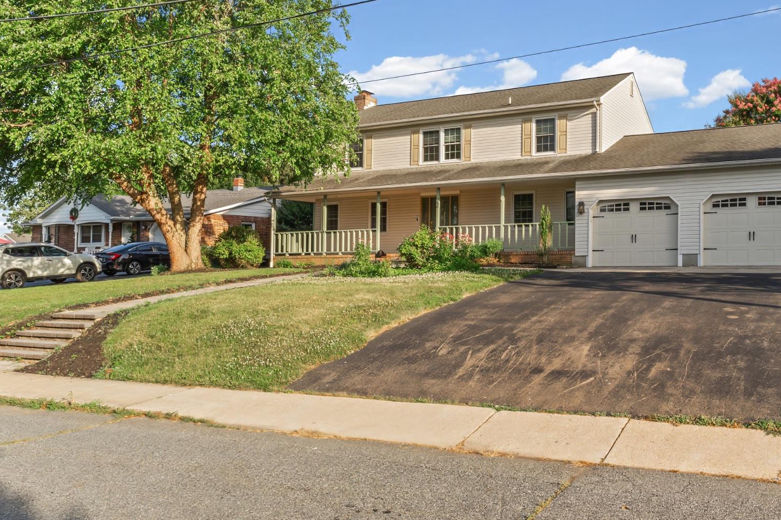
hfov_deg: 60.9
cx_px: 502
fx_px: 651
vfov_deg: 43.2
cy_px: 190
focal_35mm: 30
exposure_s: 1/125
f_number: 16
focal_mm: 22
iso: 250
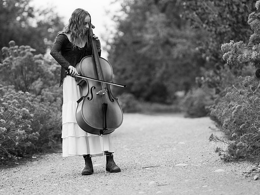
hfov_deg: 15.1
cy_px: 98
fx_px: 984
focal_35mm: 131
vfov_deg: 11.3
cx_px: 130
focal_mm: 121
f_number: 2.8
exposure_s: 1/500
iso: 250
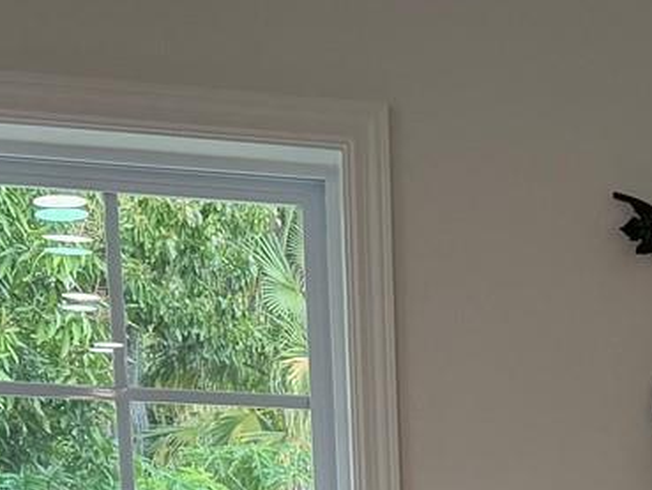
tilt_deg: -13.3
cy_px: 1045
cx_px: 876
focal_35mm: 104
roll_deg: -0.1
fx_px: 1960
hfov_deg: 17.6
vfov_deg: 12.2
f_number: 1.78
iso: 200
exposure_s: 1/120
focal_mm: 6.76
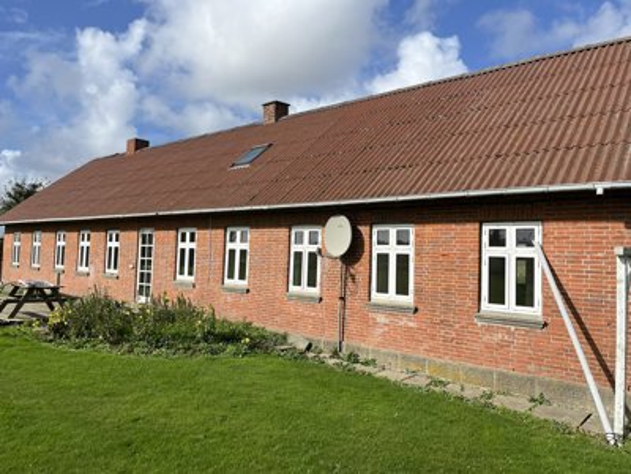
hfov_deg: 67.3
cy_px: 237
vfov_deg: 53.1
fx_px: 474
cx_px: 316
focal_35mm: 26
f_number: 1.6
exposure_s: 1/4484
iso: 50
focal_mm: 5.1
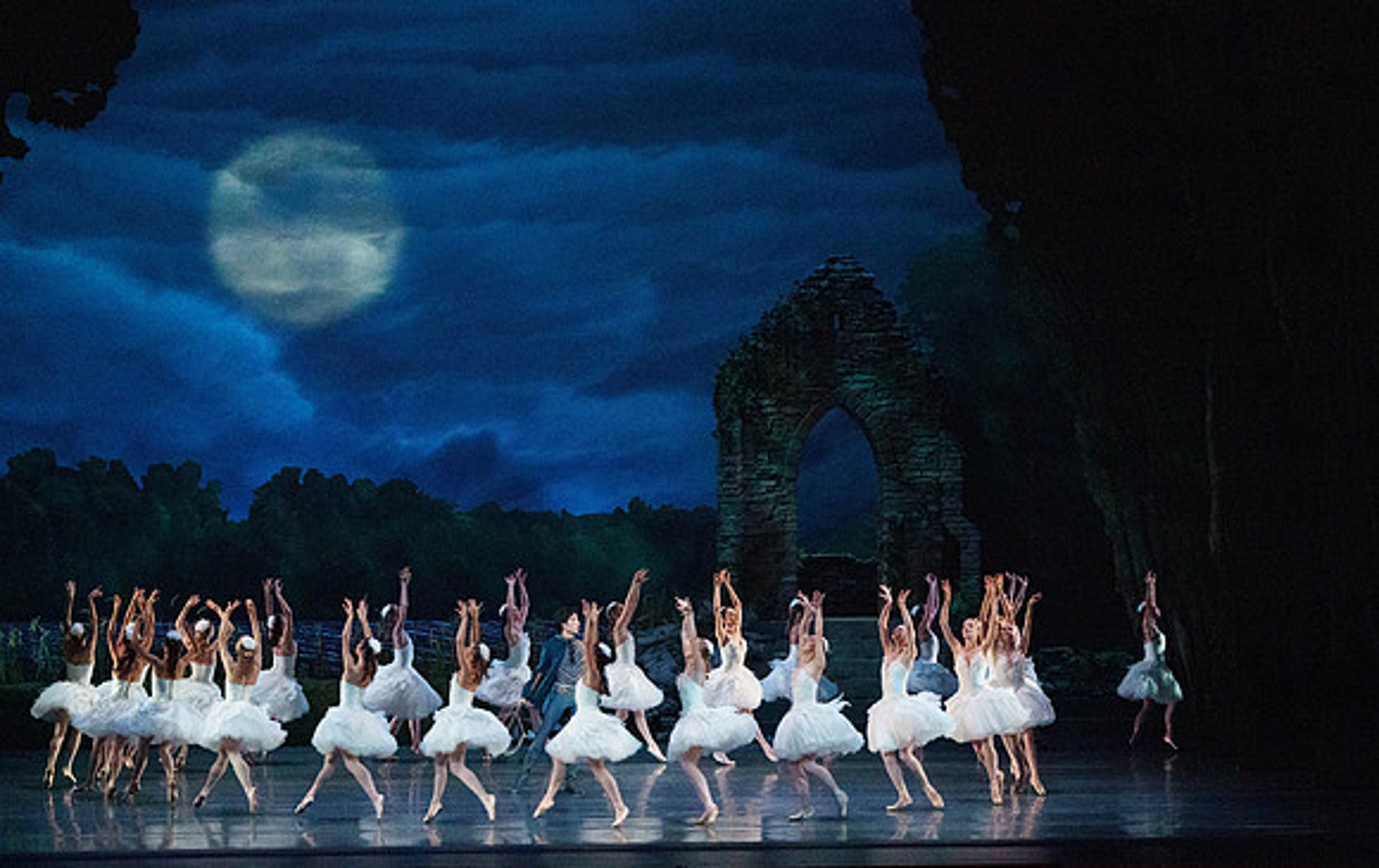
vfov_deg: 12.6
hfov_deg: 20.0
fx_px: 3917
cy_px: 444
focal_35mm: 104
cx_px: 690
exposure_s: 1/250
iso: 8000
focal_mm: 100
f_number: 5.6
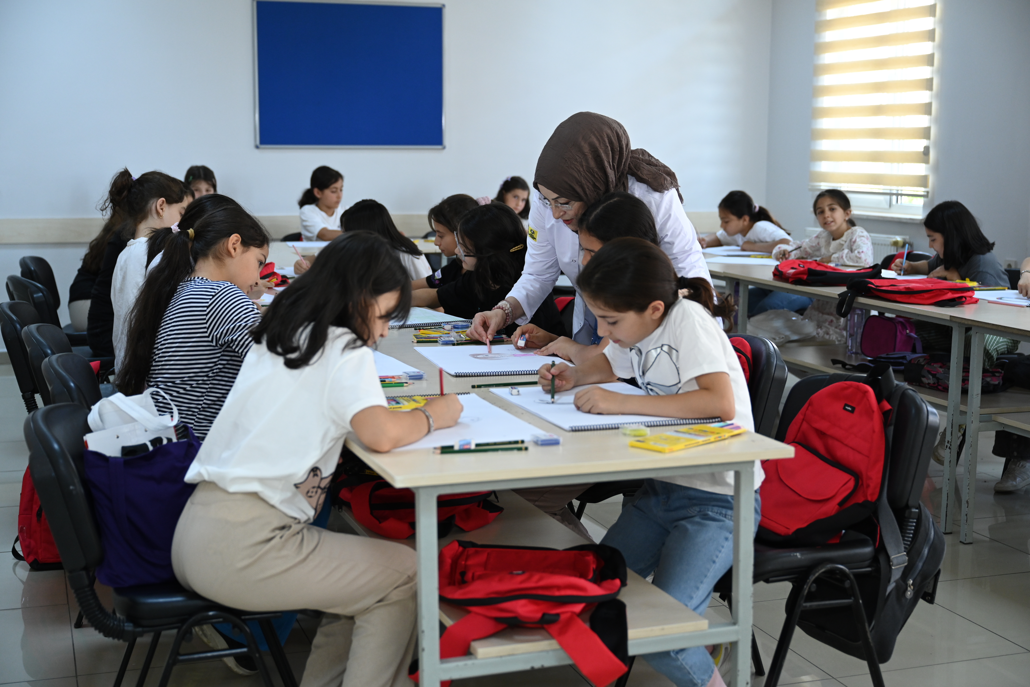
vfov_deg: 28.1
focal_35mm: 48
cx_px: 515
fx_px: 1373
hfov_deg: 41.1
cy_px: 344
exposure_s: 1/160
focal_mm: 48
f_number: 3.2
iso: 1000
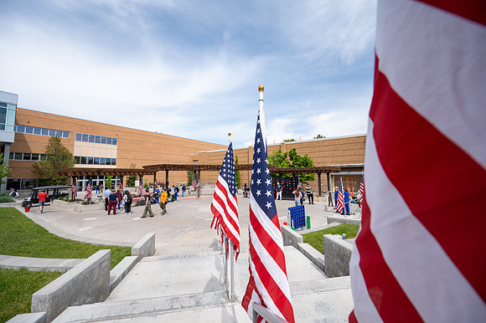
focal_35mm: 14
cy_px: 162
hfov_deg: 104.3
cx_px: 243
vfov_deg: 81.1
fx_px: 189
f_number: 5.6
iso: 320
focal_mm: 14
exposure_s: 1/1000
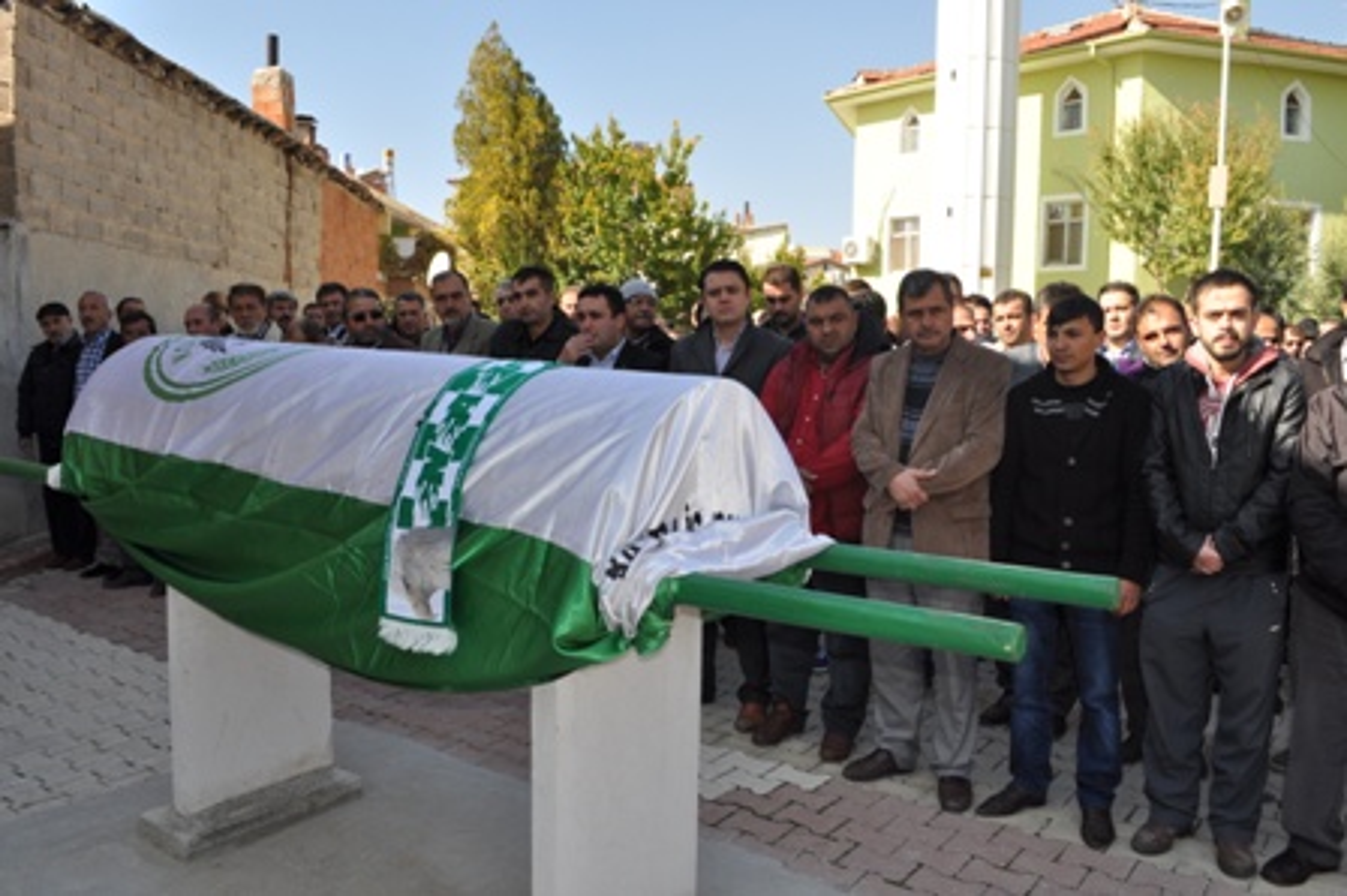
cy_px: 448
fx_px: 1009
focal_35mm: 27
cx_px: 674
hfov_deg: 67.4
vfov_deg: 47.9
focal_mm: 18
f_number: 8
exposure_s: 1/200
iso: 200
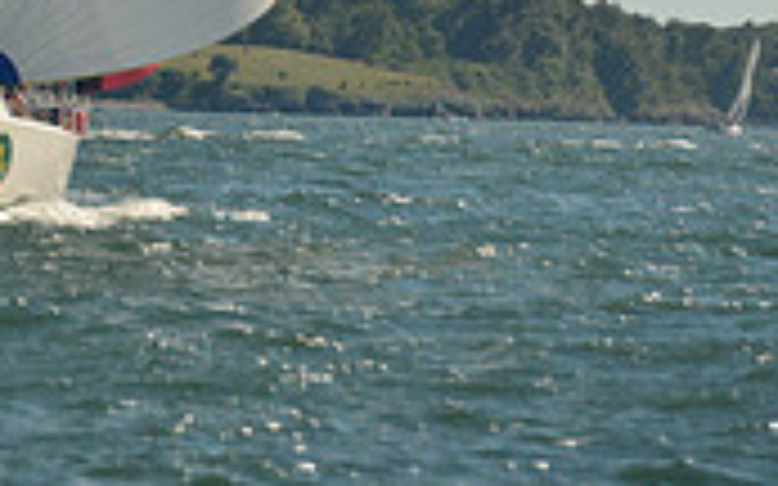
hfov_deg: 4.0
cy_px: -810
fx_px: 11255
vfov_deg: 2.5
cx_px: -20
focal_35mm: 531
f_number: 7.1
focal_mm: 155
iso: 400
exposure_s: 1/1600
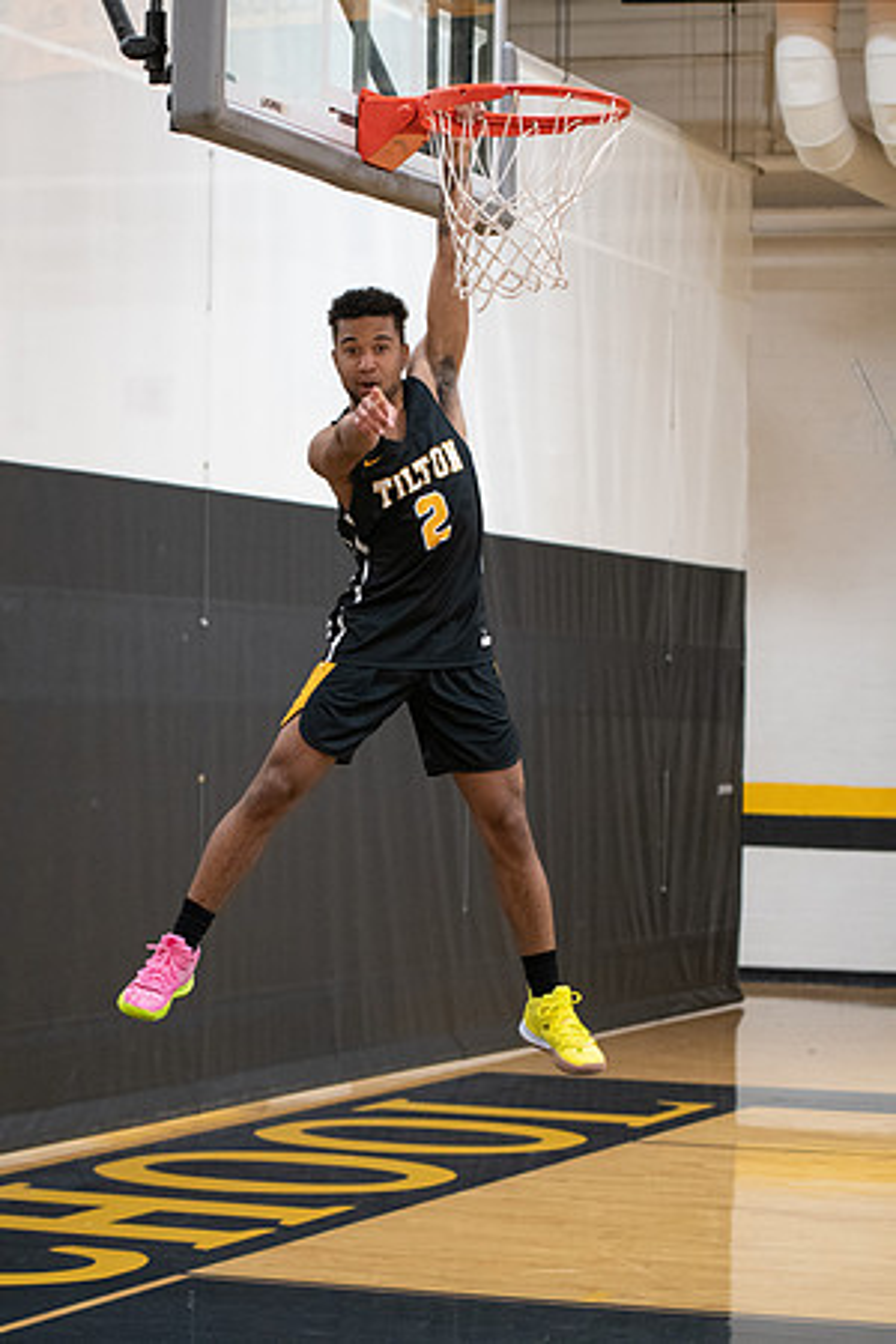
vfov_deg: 19.5
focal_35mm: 105
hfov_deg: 13.0
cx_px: 448
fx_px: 3920
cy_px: 672
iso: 2000
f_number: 2.8
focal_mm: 70
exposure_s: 1/200
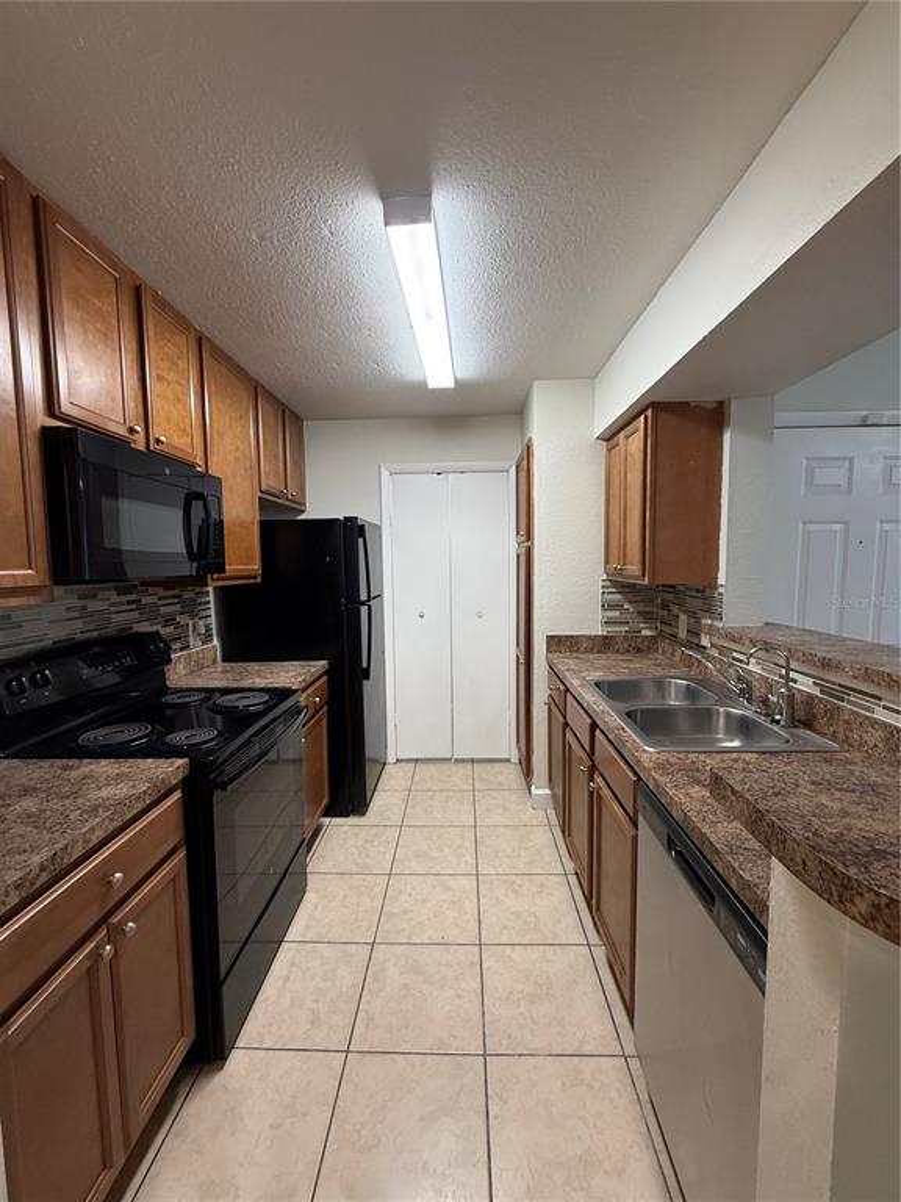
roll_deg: +0.2
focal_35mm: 14
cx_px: 450
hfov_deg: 85.7
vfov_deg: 102.1
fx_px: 486
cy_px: 601
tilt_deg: -4.4
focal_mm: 2.22
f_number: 2.2
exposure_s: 1/120
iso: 250
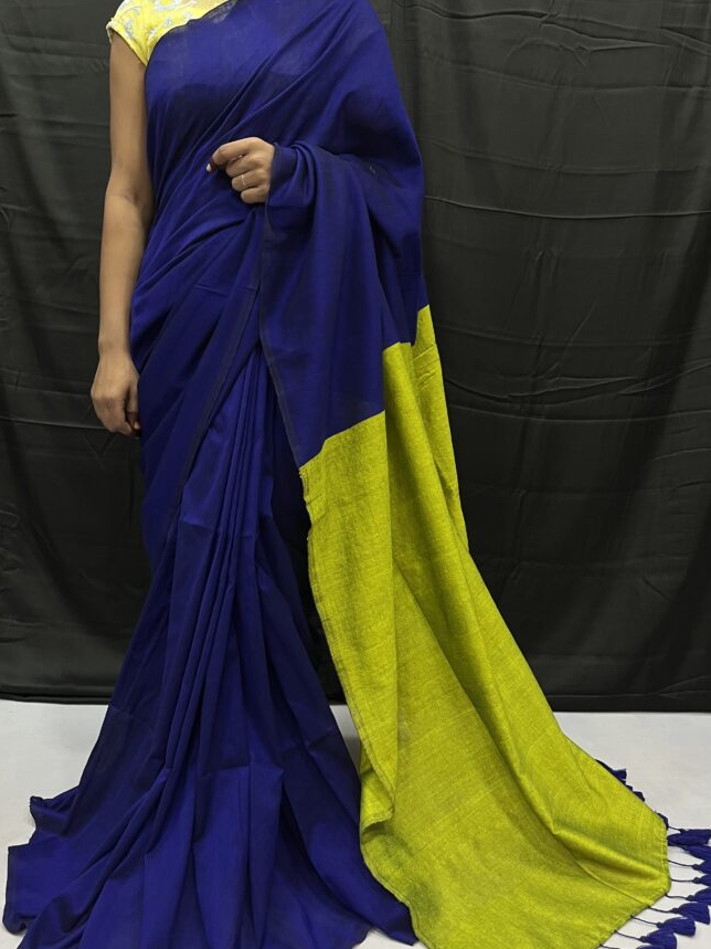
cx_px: 290
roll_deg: -0.9
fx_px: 849
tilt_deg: -9.4
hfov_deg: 45.2
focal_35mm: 31
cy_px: 497
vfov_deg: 58.3
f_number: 1.6
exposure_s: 1/50
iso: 100
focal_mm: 5.1
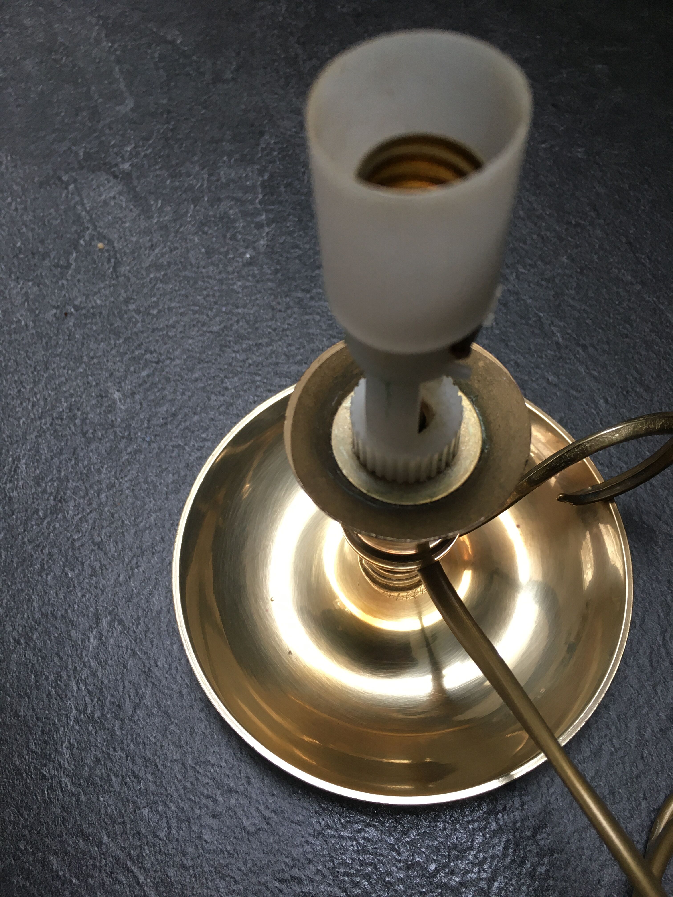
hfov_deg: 48.2
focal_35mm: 29
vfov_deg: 61.7
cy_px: 448
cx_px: 336
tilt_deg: -63.5
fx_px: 752
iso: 64
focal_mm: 4.15
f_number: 2.2
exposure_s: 1/33
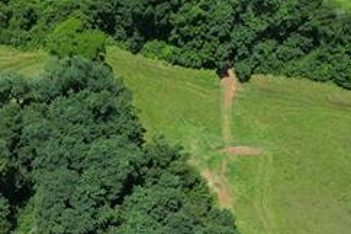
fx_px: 906
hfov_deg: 20.8
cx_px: -36
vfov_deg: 13.2
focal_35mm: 93
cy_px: 424
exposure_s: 1/1500
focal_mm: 8.38
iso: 100
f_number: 2.8
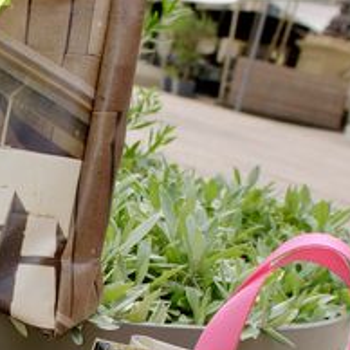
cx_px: 37
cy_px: 411
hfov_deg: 18.2
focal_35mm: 94
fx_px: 1075
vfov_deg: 17.7
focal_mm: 19.7
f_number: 3.6
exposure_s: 1/1600
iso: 250
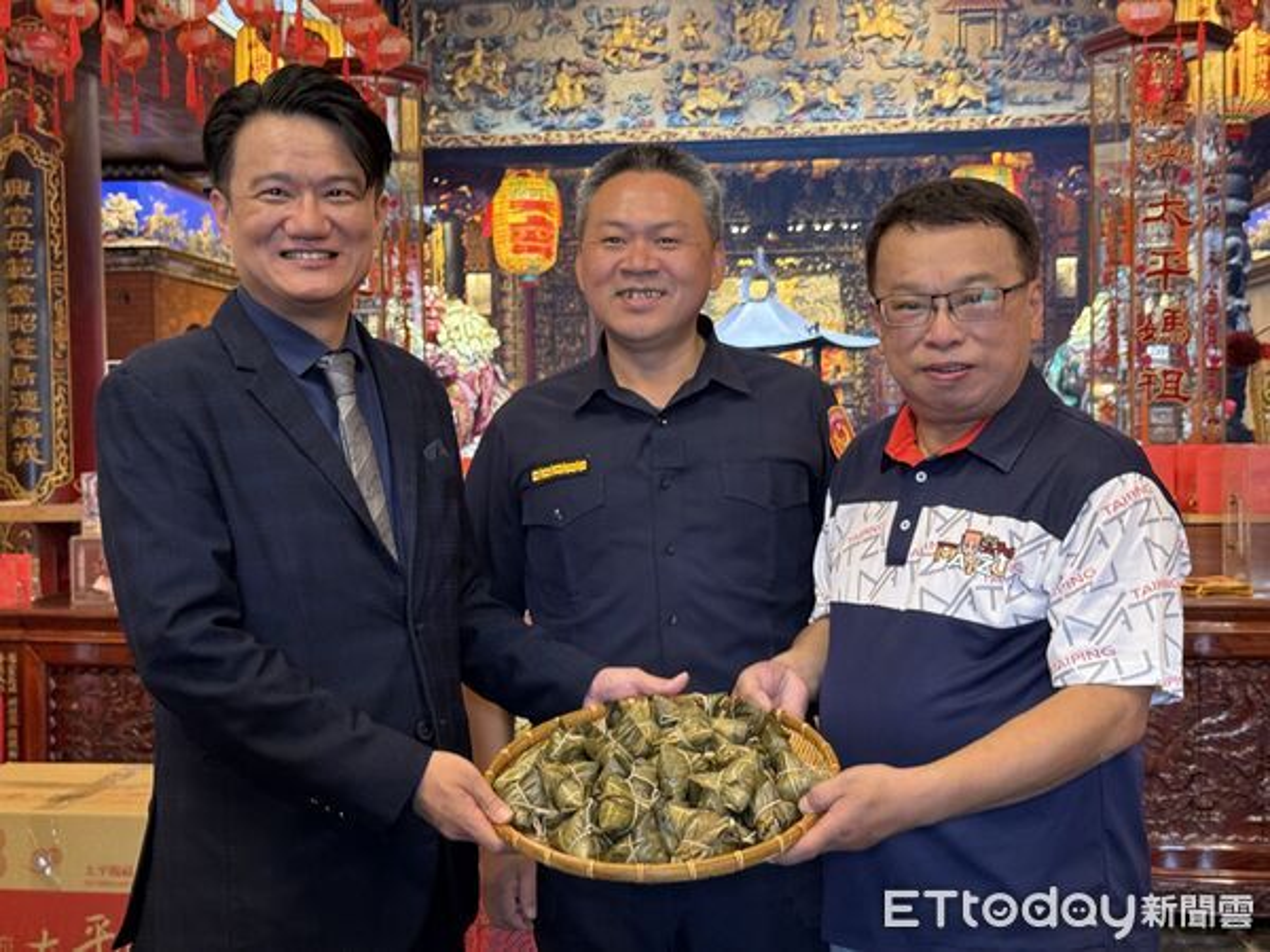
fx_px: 1761
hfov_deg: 39.7
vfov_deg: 30.3
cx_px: 635
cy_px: 476
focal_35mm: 48
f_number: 1.78
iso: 250
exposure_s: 1/40
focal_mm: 6.76
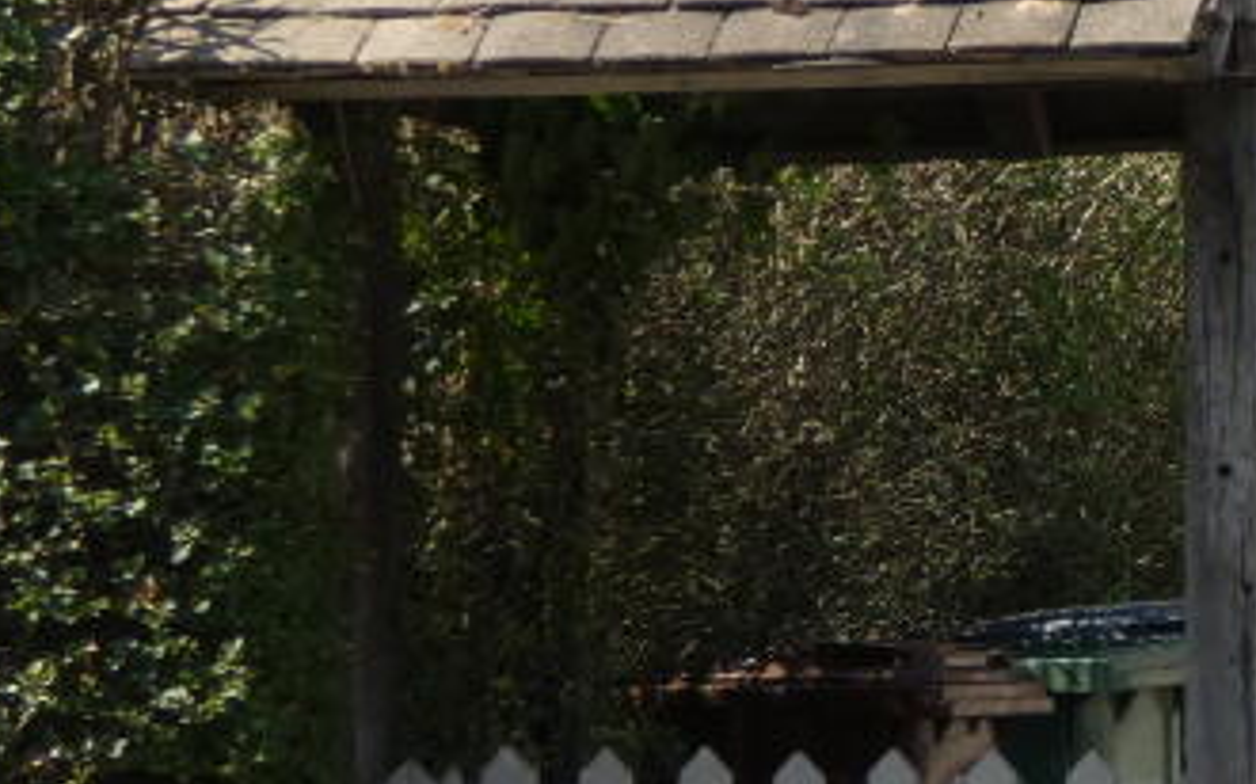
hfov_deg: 11.2
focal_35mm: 181
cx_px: 1777
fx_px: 6194
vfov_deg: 7.2
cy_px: 213
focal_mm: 9.9
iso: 80
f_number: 4
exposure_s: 1/400
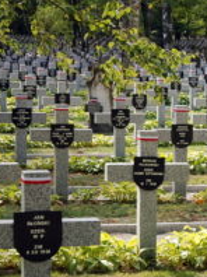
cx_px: 306
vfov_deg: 11.8
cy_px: 155
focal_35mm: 168
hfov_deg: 8.6
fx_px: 1342
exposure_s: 1/100
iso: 100
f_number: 6.3
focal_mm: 46
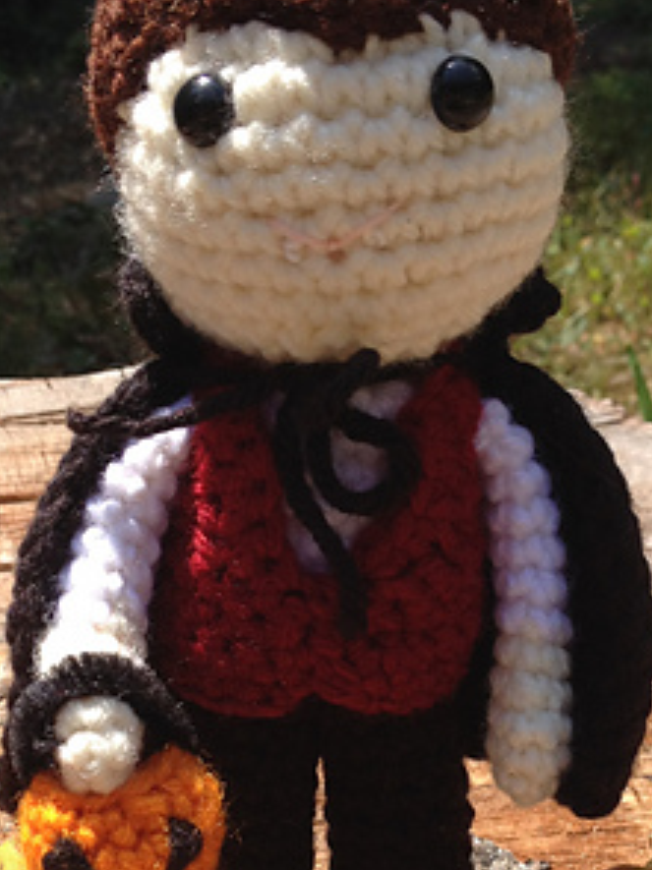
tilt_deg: -30.5
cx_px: 313
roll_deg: +2.4
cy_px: 661
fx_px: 1910
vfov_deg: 25.3
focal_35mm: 76
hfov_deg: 19.4
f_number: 2.4
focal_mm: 4.28
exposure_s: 1/935
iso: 50
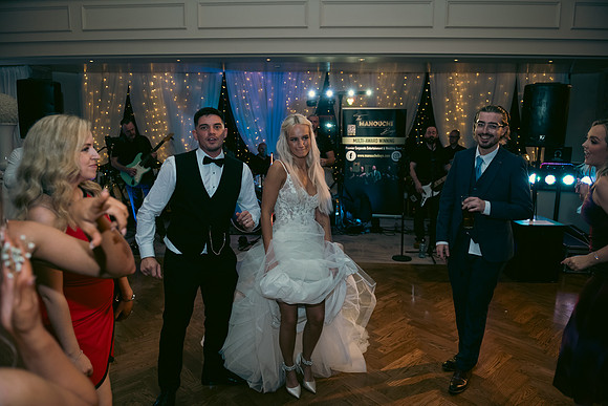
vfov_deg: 53.2
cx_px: 304
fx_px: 405
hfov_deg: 73.7
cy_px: 203
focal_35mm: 24
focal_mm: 24
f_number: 3.5
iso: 640
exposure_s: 1/160
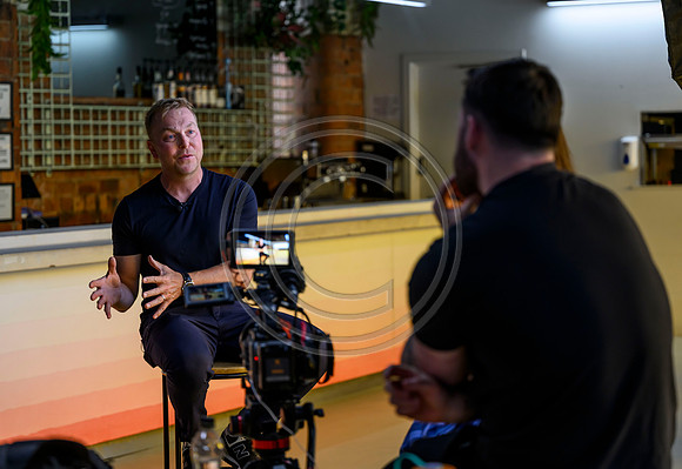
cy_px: 223
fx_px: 1725
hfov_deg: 22.4
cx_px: 369
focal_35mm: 90
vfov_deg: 15.5
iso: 800
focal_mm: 82
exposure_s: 1/320
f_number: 2.8
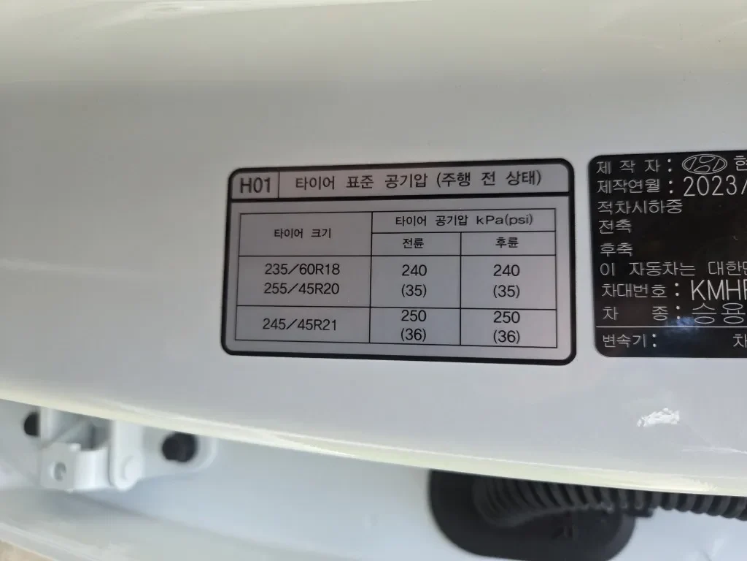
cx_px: 374
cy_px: 280
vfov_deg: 58.9
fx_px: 496
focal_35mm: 23
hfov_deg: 73.9
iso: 160
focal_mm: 5.4
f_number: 1.8
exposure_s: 1/180
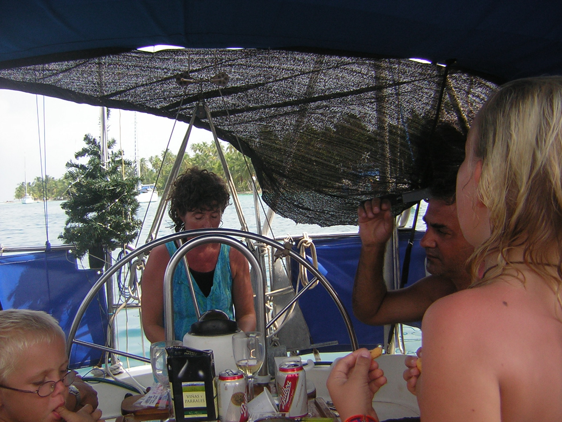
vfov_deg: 39.7
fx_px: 584
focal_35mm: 36
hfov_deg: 51.4
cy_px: 211
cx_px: 281
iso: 50
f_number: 2.6
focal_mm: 4.7
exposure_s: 1/504
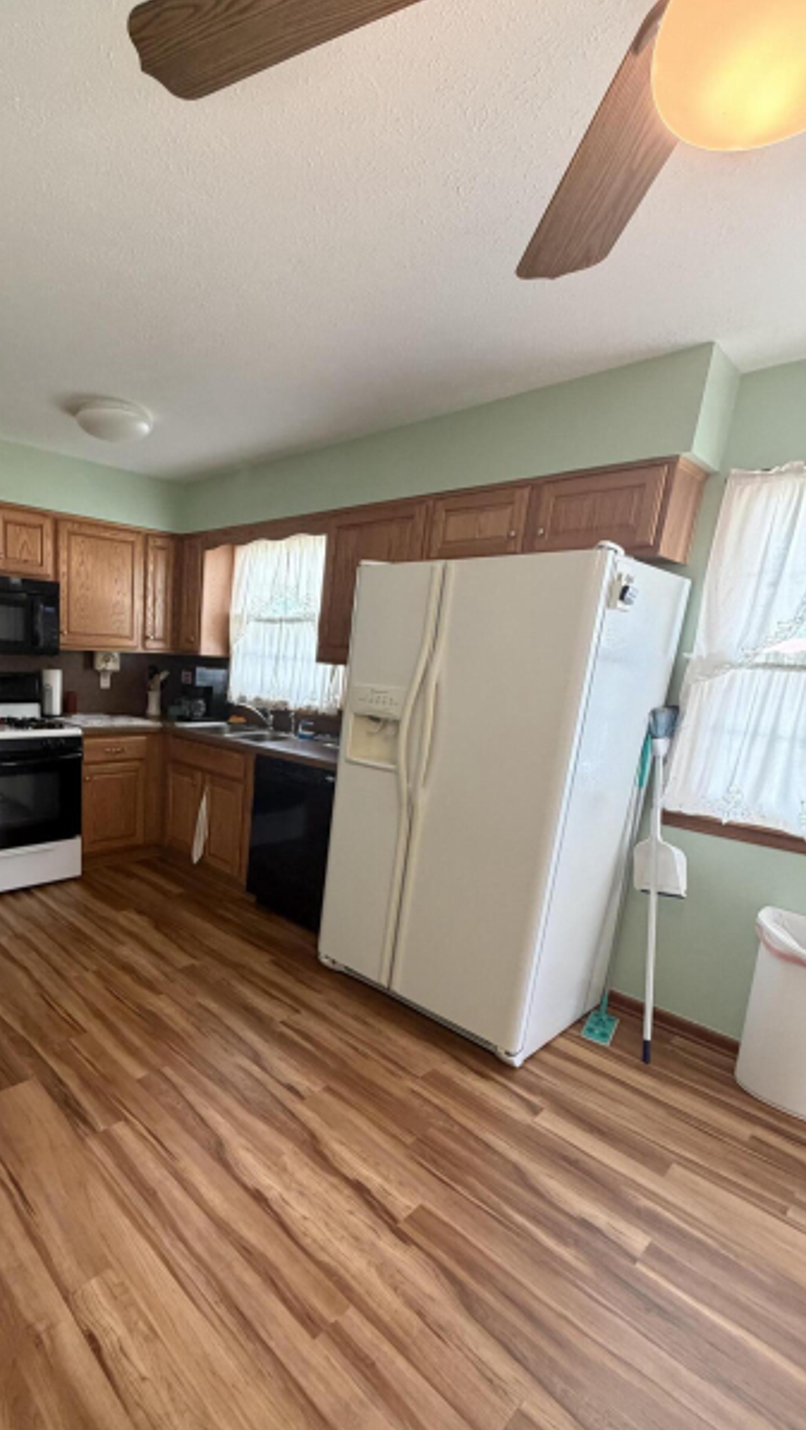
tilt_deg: -12.9
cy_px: 795
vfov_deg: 95.5
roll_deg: -3.1
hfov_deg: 60.8
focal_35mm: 17
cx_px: 210
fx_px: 645
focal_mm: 2.22
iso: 400
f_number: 2.2
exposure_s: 1/60
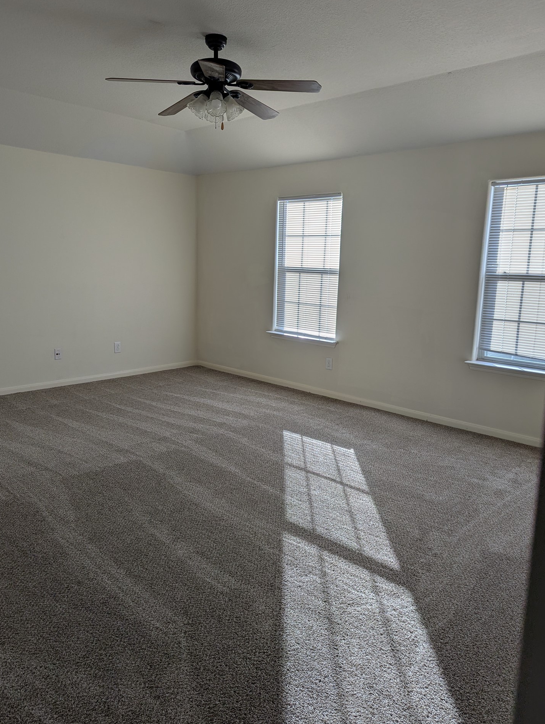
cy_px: 357
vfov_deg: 67.2
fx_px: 544
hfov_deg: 53.2
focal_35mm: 26
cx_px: 257
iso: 37
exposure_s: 1/301
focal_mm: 6.81
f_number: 1.85
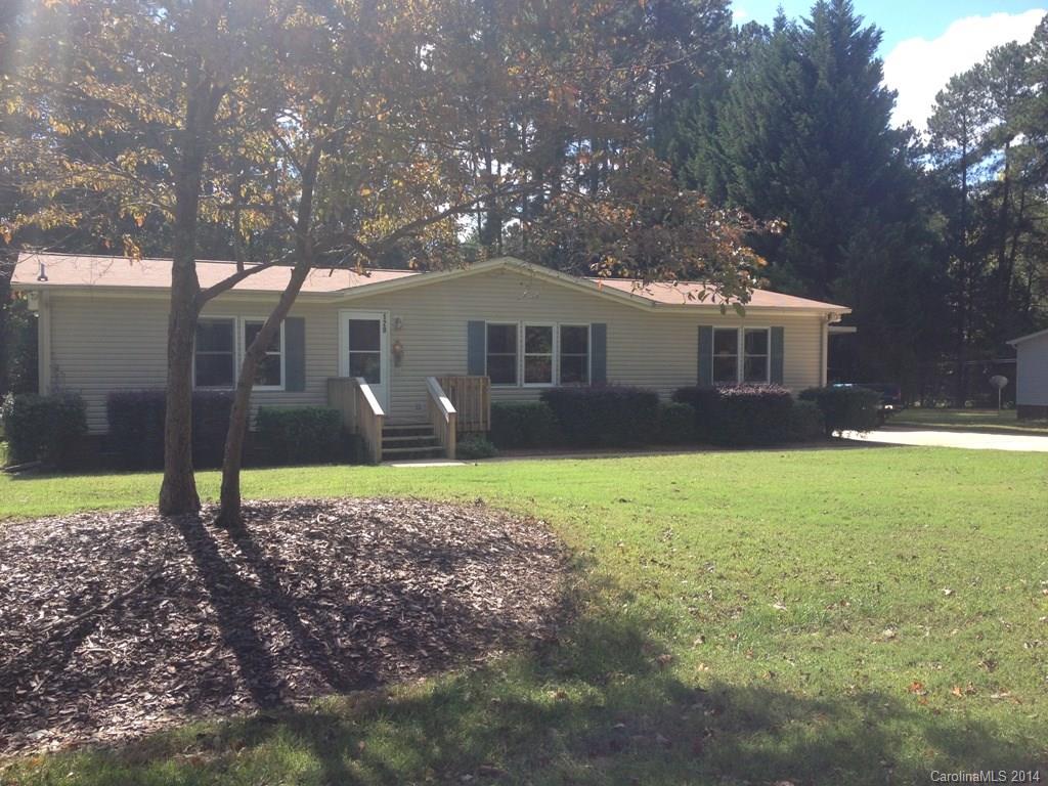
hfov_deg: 52.6
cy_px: 393
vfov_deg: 40.7
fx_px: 1060
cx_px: 524
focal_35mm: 35
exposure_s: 1/690
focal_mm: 4.28
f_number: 2.4
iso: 50
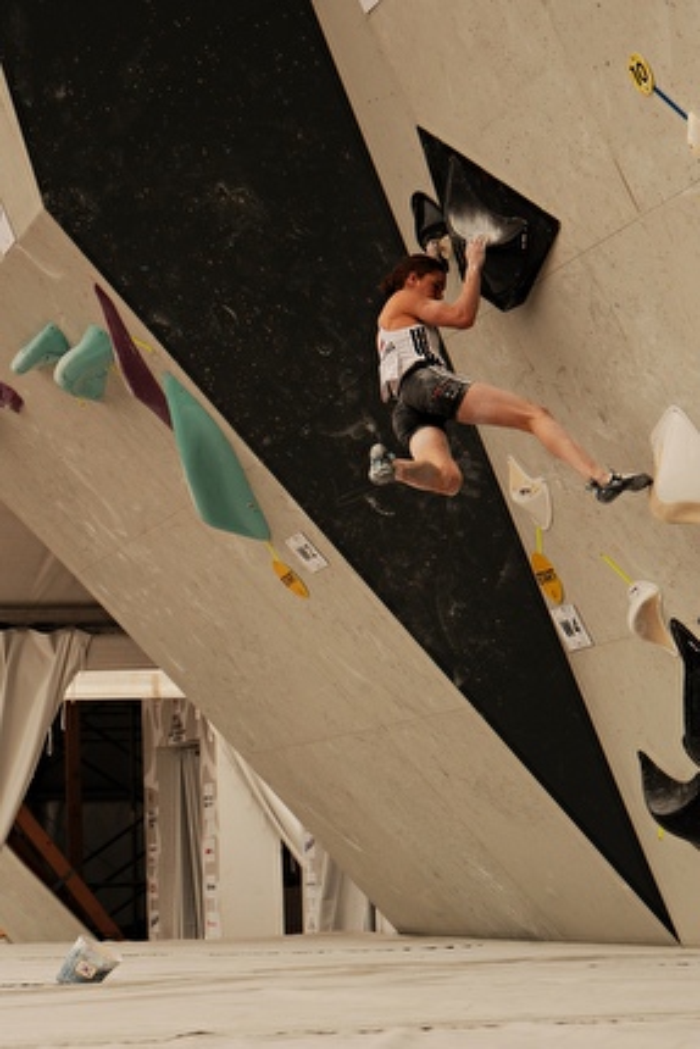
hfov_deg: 16.1
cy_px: 524
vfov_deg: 23.9
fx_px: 2477
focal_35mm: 85
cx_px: 350
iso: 1000
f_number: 4
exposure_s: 1/2000
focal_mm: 56.5
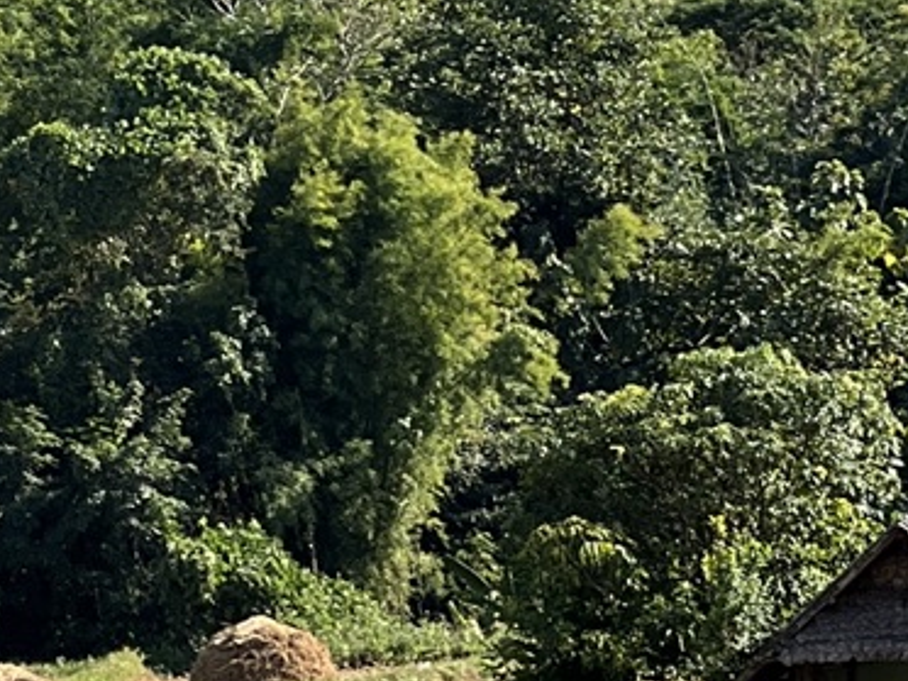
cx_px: -593
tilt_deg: +0.5
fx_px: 8682
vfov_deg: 4.5
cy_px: 376
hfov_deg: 5.9
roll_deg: +4.7
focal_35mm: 331
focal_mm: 9
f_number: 2.8
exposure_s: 1/362
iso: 32
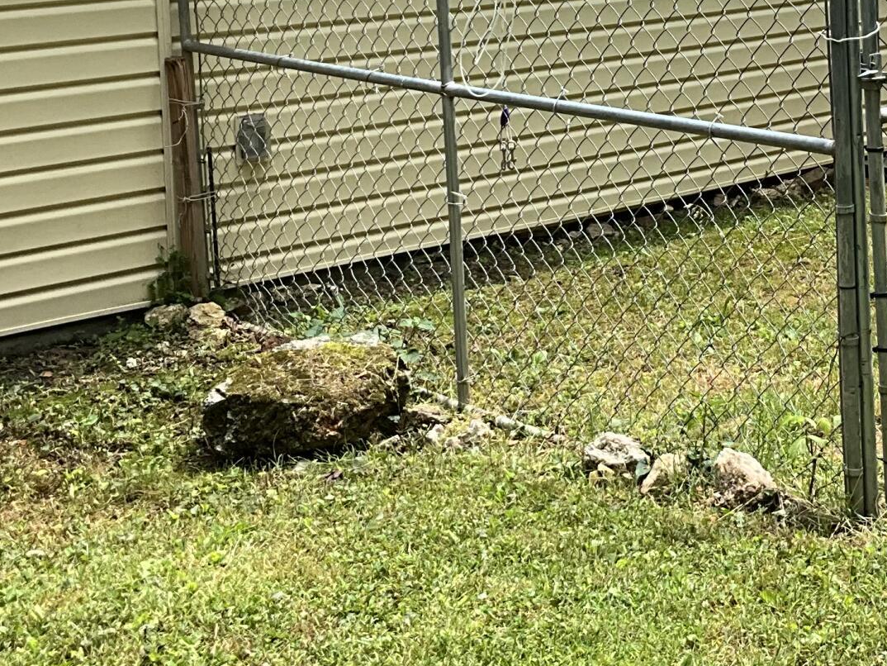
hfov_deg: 23.8
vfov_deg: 18.0
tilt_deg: -10.0
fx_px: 2076
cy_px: 116
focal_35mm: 81
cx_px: 710
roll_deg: +0.3
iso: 25
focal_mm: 3
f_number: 1.8
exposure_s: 1/556
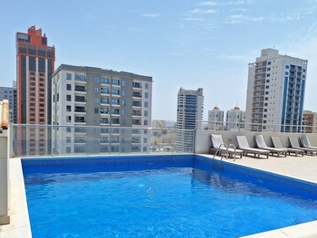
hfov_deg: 59.0
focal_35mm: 30
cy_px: 146
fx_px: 275
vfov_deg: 46.5
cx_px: 202
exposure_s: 1/4566
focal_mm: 5.54
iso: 40
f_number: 1.8
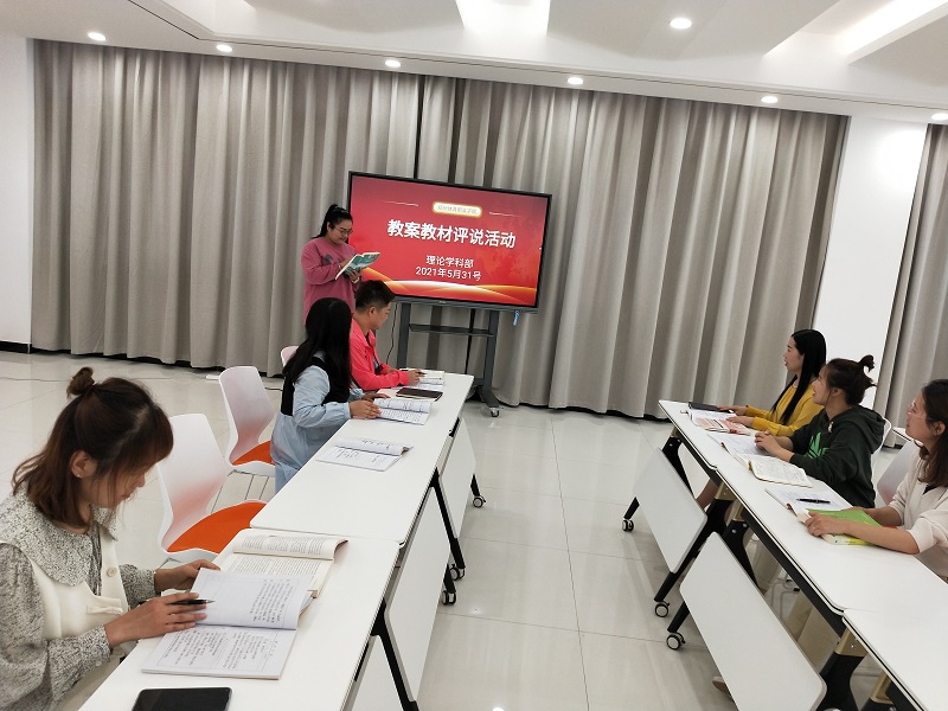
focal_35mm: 23
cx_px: 474
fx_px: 630
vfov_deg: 58.9
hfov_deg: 73.9
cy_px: 356
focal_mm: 3.99
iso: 127
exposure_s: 1/50
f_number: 1.7
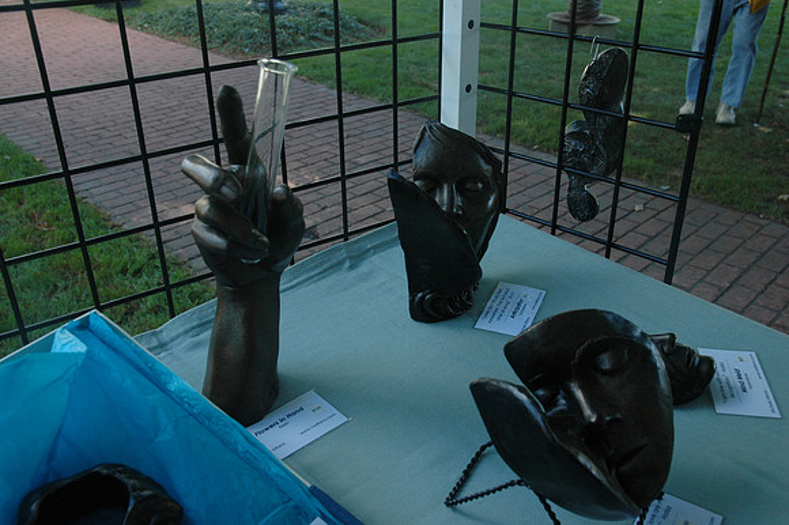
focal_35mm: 33
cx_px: 394
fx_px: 723
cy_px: 262
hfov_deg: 57.3
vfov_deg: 39.9
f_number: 5.6
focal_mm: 22
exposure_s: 1/125
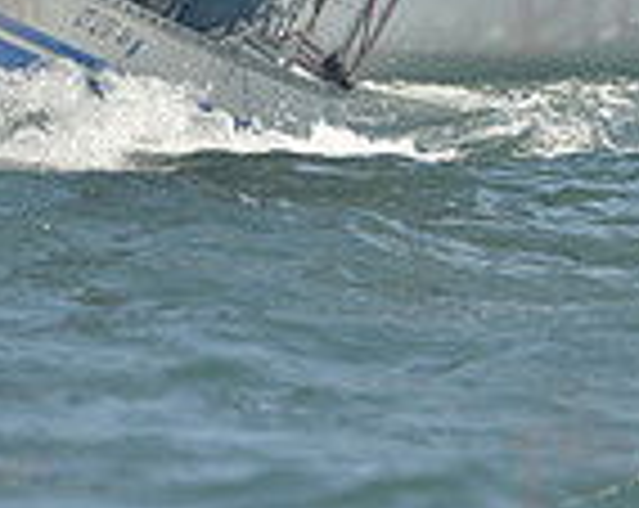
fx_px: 24648
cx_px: 279
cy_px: -227
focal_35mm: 1306
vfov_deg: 1.2
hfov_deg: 1.5
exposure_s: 1/1000
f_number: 7.1
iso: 280
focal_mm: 340
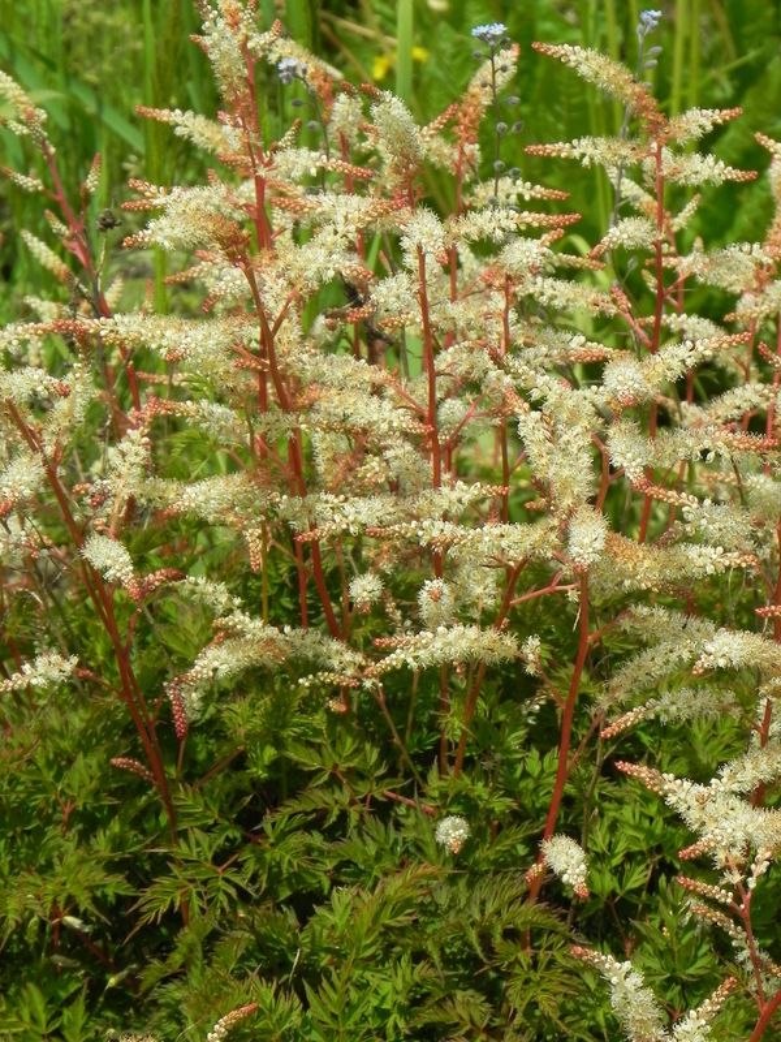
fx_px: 4332
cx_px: 390
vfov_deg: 13.7
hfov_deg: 10.3
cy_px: 521
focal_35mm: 144
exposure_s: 1/500
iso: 160
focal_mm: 25.7
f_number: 8
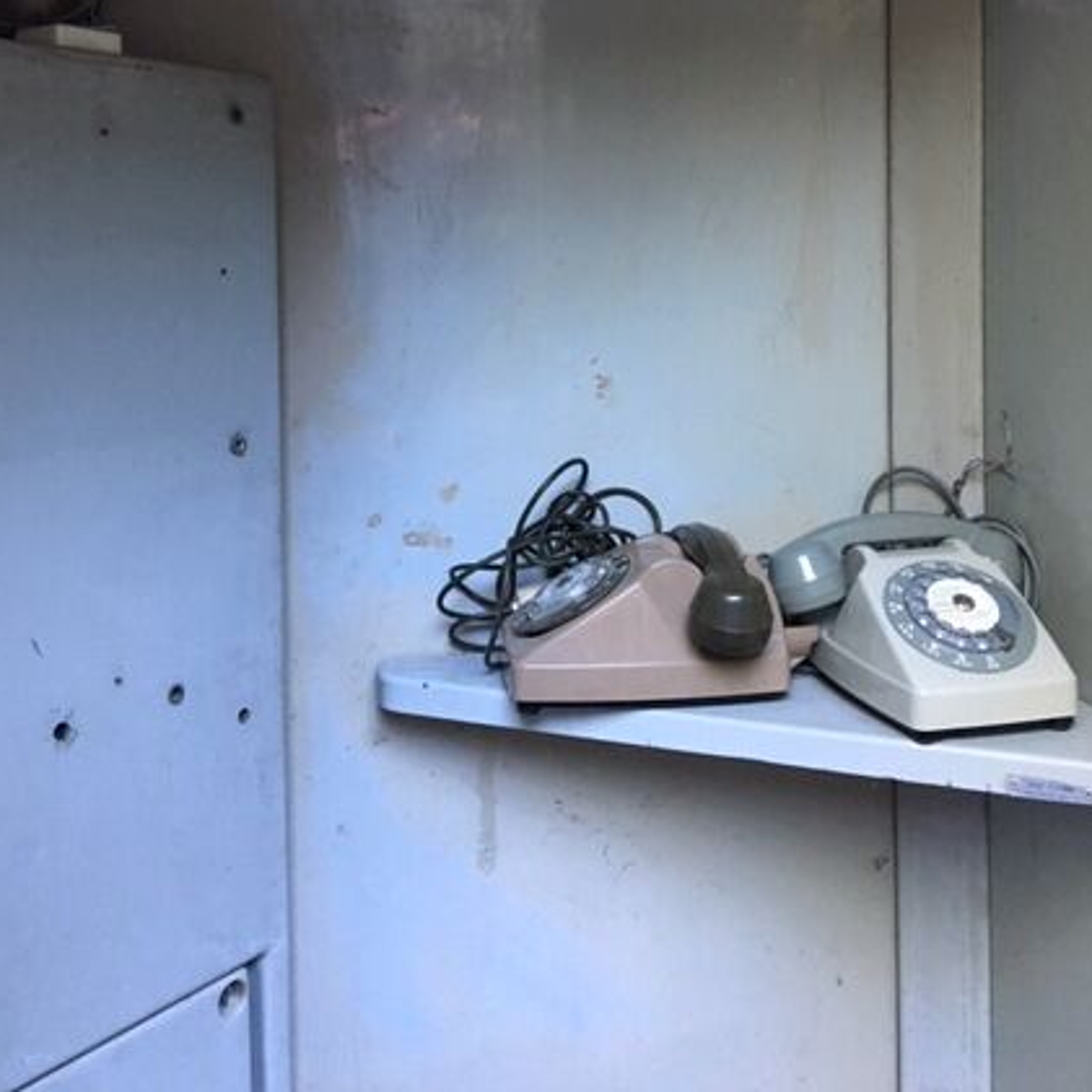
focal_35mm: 39
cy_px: 306
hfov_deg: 42.8
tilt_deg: -1.8
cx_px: 485
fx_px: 1392
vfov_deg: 41.9
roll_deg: +1.2
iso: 160
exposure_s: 1/33
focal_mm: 4.15
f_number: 2.2
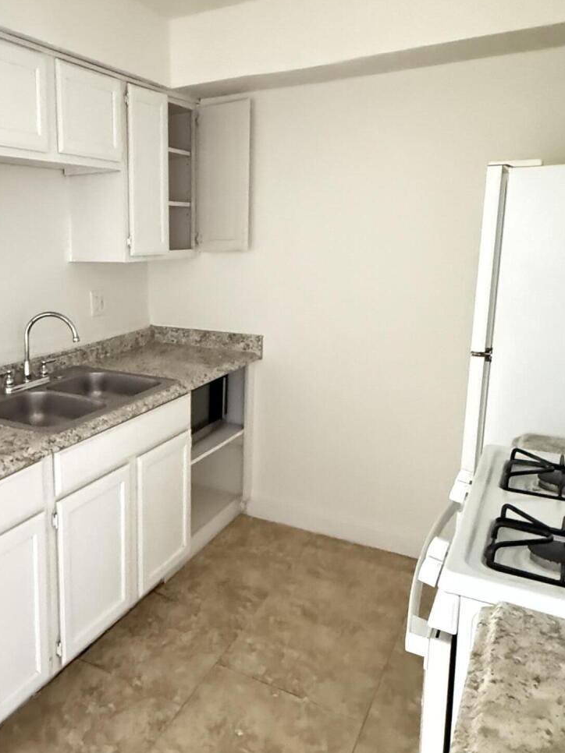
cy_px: 346
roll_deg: +1.2
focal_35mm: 29
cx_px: 127
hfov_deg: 46.1
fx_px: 631
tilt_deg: -9.3
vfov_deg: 61.6
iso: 1600
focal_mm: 2.22
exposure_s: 1/30
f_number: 2.2
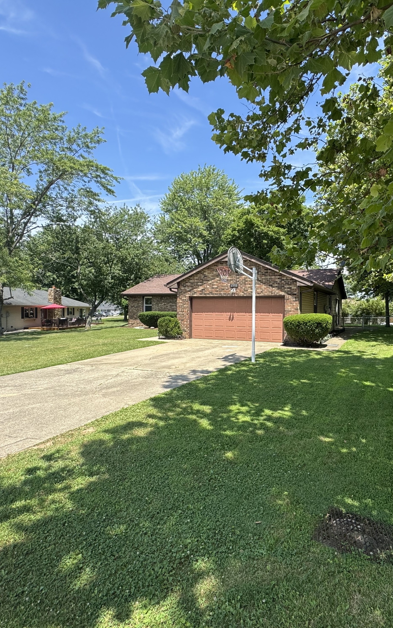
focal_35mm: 20
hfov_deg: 58.8
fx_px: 343
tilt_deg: -0.9
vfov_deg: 85.1
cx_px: 249
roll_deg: -0.8
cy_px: 317
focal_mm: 2.22
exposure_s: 1/821
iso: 40
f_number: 2.2
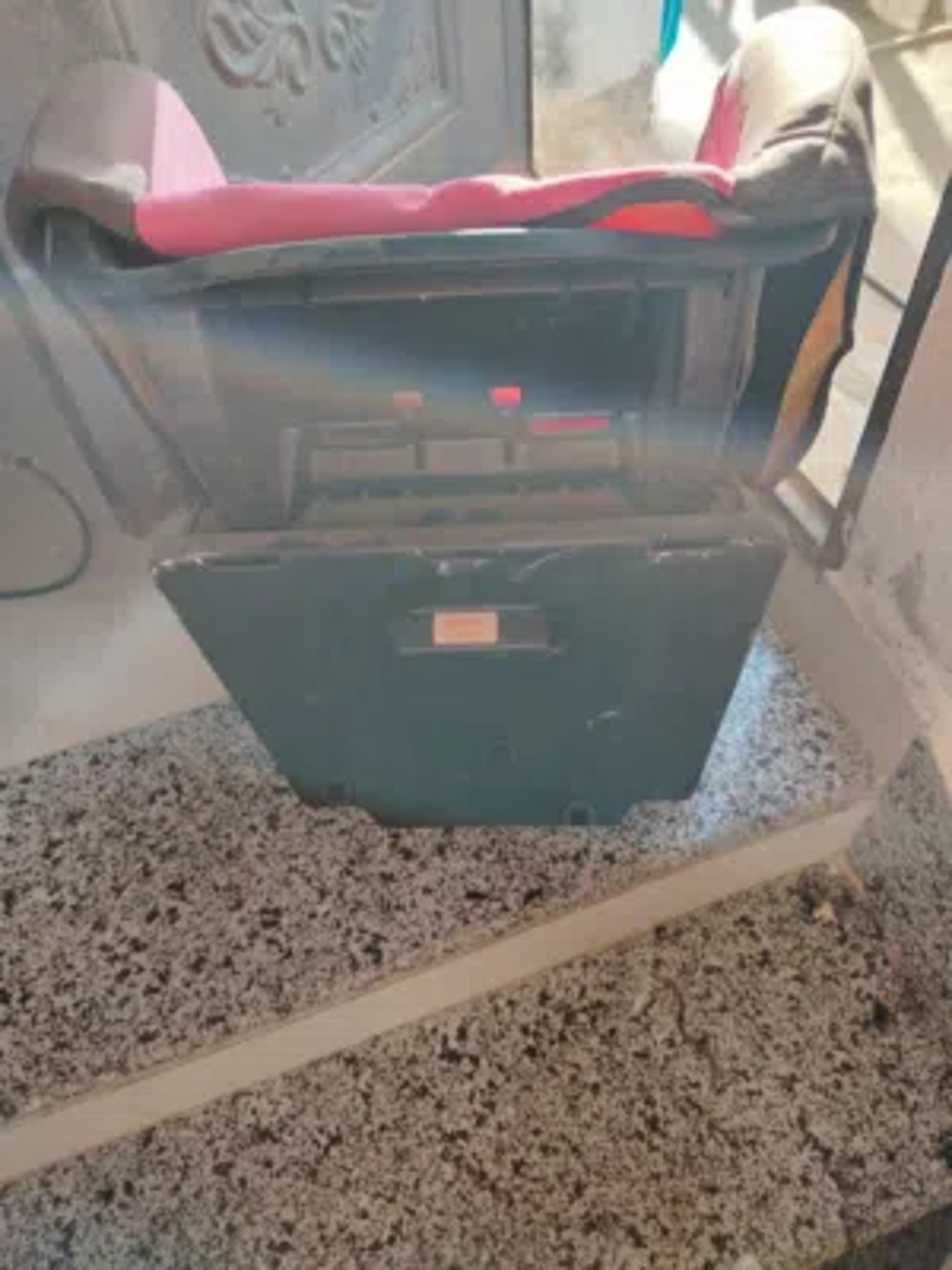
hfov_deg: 56.8
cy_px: 635
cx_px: 476
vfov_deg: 71.6
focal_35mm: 24
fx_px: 880
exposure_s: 1/100
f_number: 1.75
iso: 151
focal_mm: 5.25
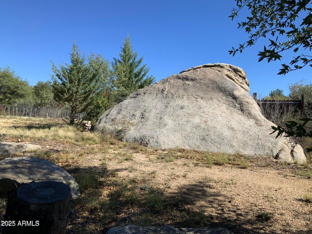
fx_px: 261
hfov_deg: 61.7
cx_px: 156
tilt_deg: +0.0
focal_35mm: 29
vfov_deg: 48.2
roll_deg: -0.9
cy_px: 117
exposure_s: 1/1730
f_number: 1.8
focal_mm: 3
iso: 16
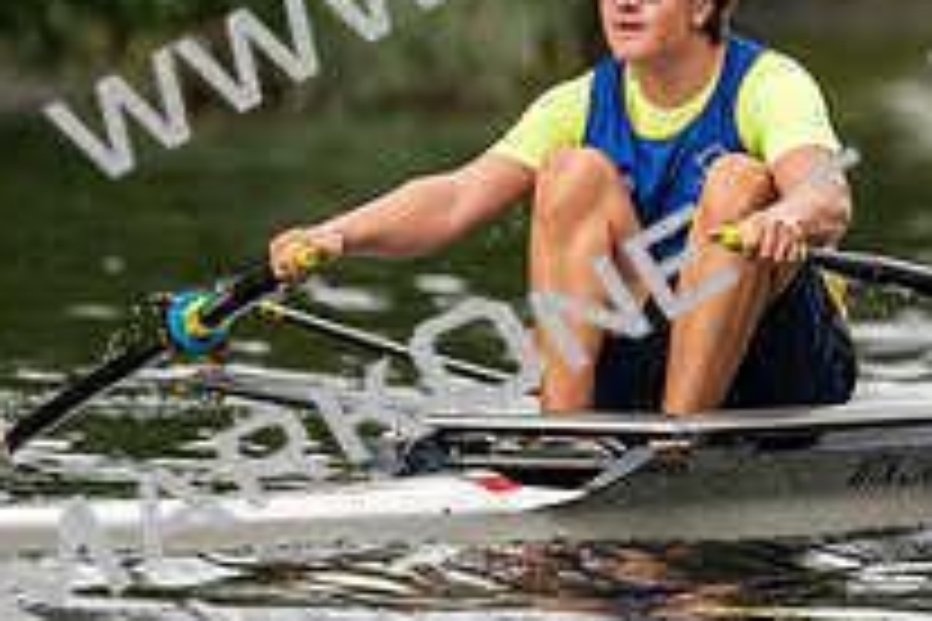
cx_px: 603
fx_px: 28967
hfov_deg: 1.8
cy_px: 191
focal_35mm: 1119
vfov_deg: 1.2
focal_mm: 400
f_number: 4.5
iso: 800
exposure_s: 1/2500
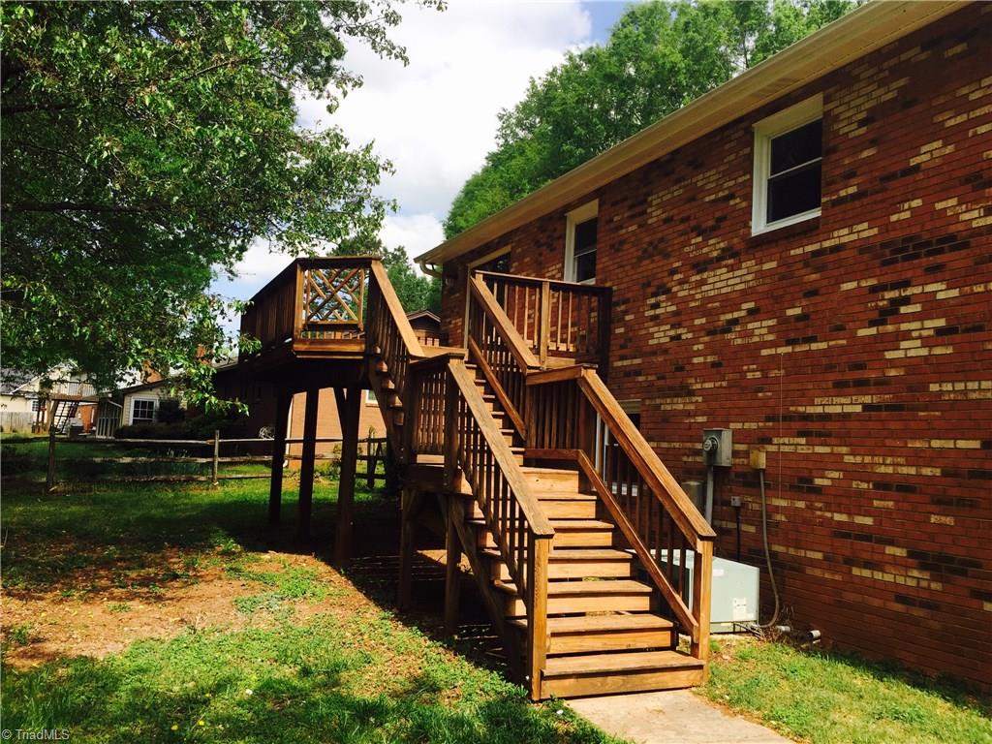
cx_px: 496
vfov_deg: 48.2
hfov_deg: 61.7
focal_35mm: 29
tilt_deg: +7.7
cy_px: 372
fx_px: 831
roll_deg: -3.6
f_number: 2.2
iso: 32
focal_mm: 4.15
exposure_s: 1/989
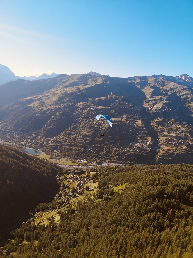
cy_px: 129
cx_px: 96
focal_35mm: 27
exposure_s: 1/1634
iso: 50
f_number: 1.8
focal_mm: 5.58
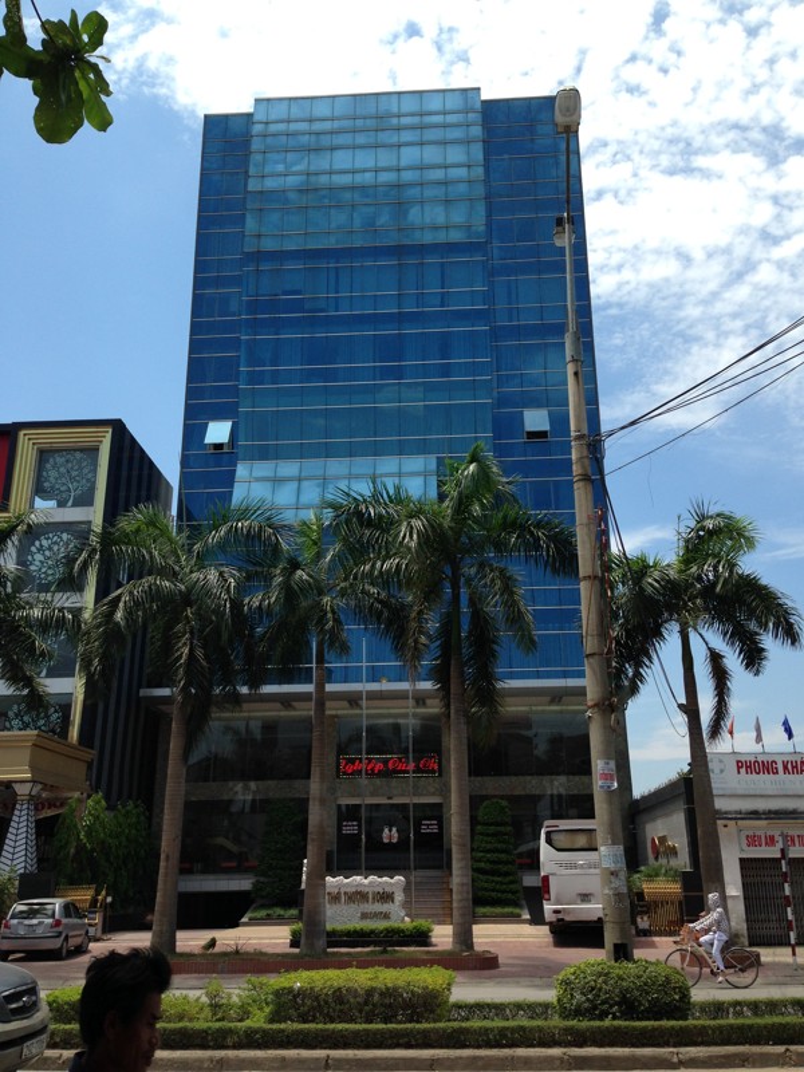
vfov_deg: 55.4
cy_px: 536
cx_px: 402
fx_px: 1022
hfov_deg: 42.9
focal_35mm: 33
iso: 50
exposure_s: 1/1178
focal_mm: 4.12
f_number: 2.4
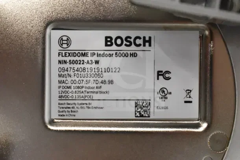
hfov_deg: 24.6
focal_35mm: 82
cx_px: 120
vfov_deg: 16.6
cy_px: 80
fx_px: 550
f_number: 5.6
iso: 8000
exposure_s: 1/100
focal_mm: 55
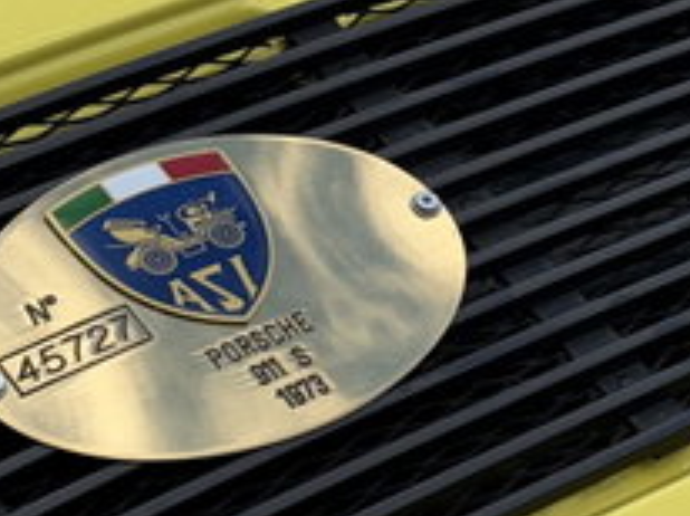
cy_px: 238
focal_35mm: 179
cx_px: 767
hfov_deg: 10.9
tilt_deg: -23.2
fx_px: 3564
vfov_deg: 8.3
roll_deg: +0.2
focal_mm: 6.76
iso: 64
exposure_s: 1/2415
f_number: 1.78
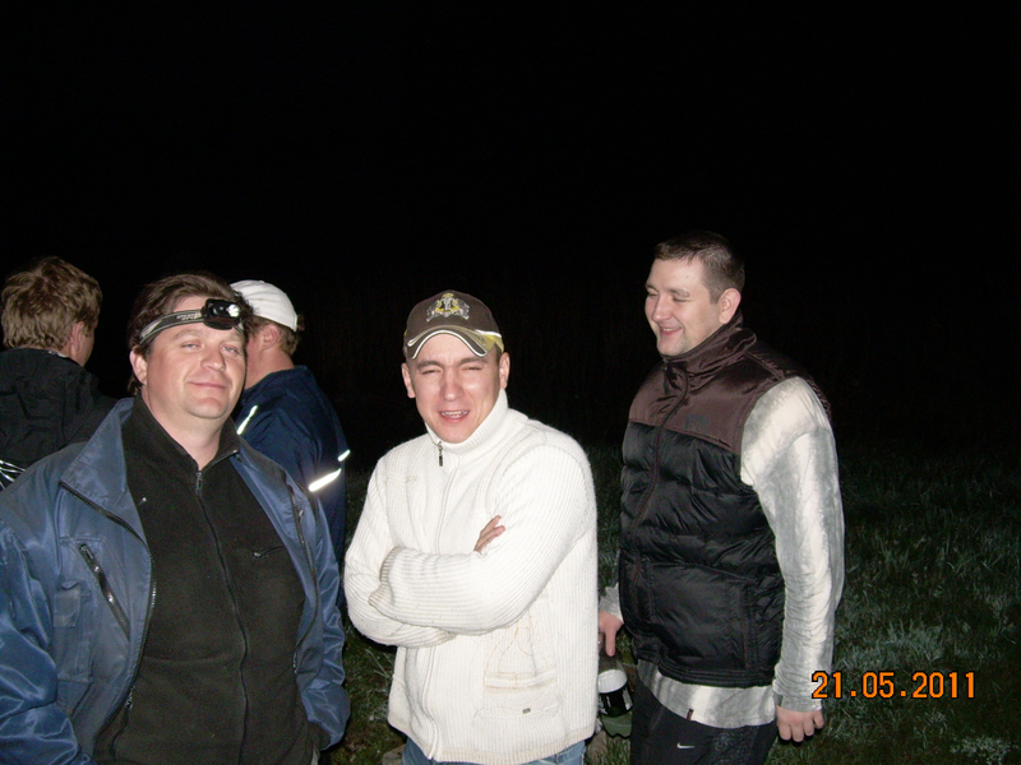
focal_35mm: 38
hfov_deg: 49.0
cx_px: 510
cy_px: 382
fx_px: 1121
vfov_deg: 37.7
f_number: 2.8
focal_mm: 6.3
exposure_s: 1
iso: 200
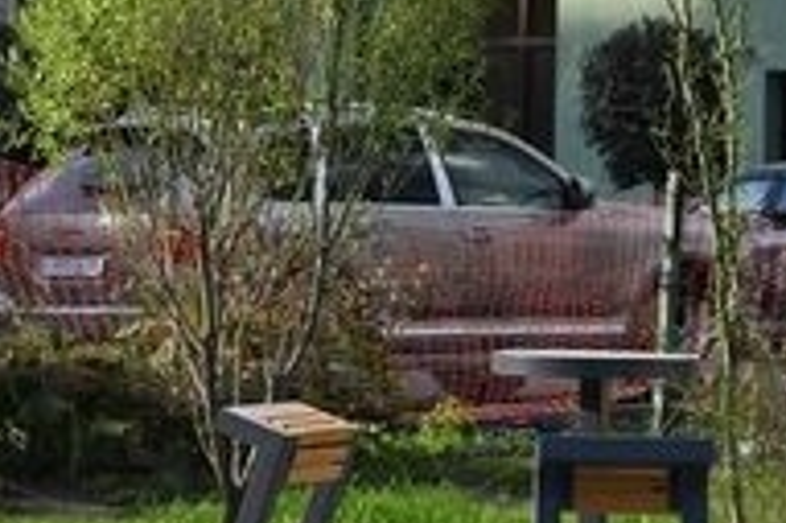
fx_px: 5715
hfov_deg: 7.8
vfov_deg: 5.2
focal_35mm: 262
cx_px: 1062
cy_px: -80
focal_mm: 50
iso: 640
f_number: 2.8
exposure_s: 1/13000
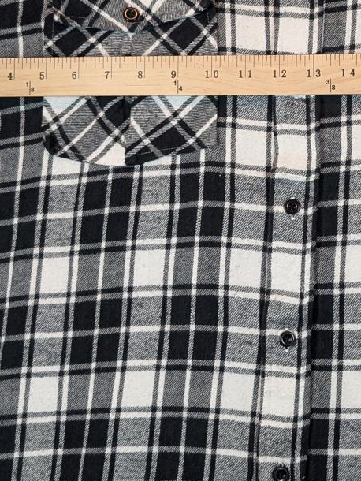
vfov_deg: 30.6
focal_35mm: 63
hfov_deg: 22.7
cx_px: 332
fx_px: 875
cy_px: 177
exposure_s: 1/60
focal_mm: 6.9
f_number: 1.68
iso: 25
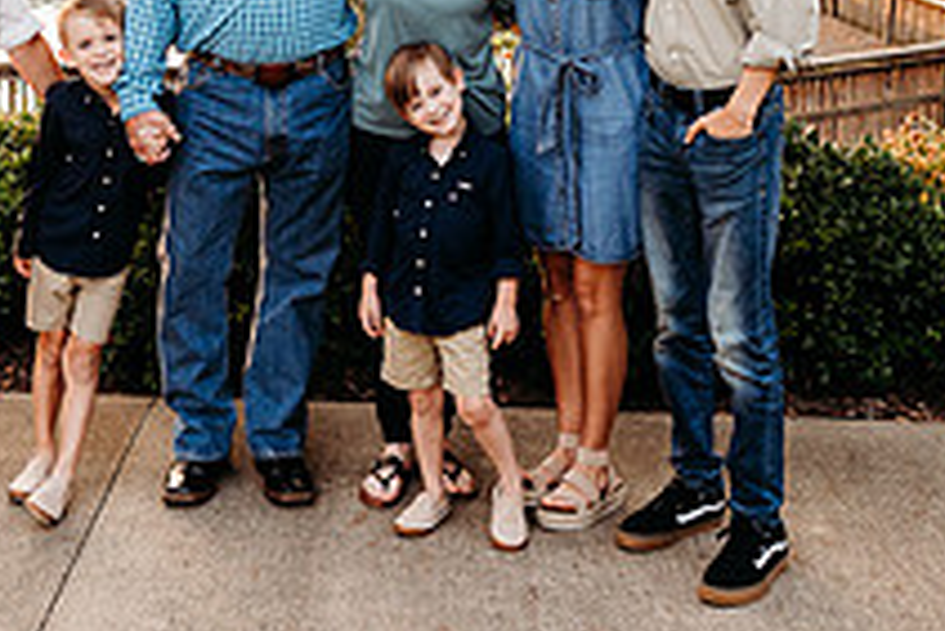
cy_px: -128
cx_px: 340
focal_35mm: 66
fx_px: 1734
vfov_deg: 19.4
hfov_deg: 30.3
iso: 320
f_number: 3.2
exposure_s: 1/200
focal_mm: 24
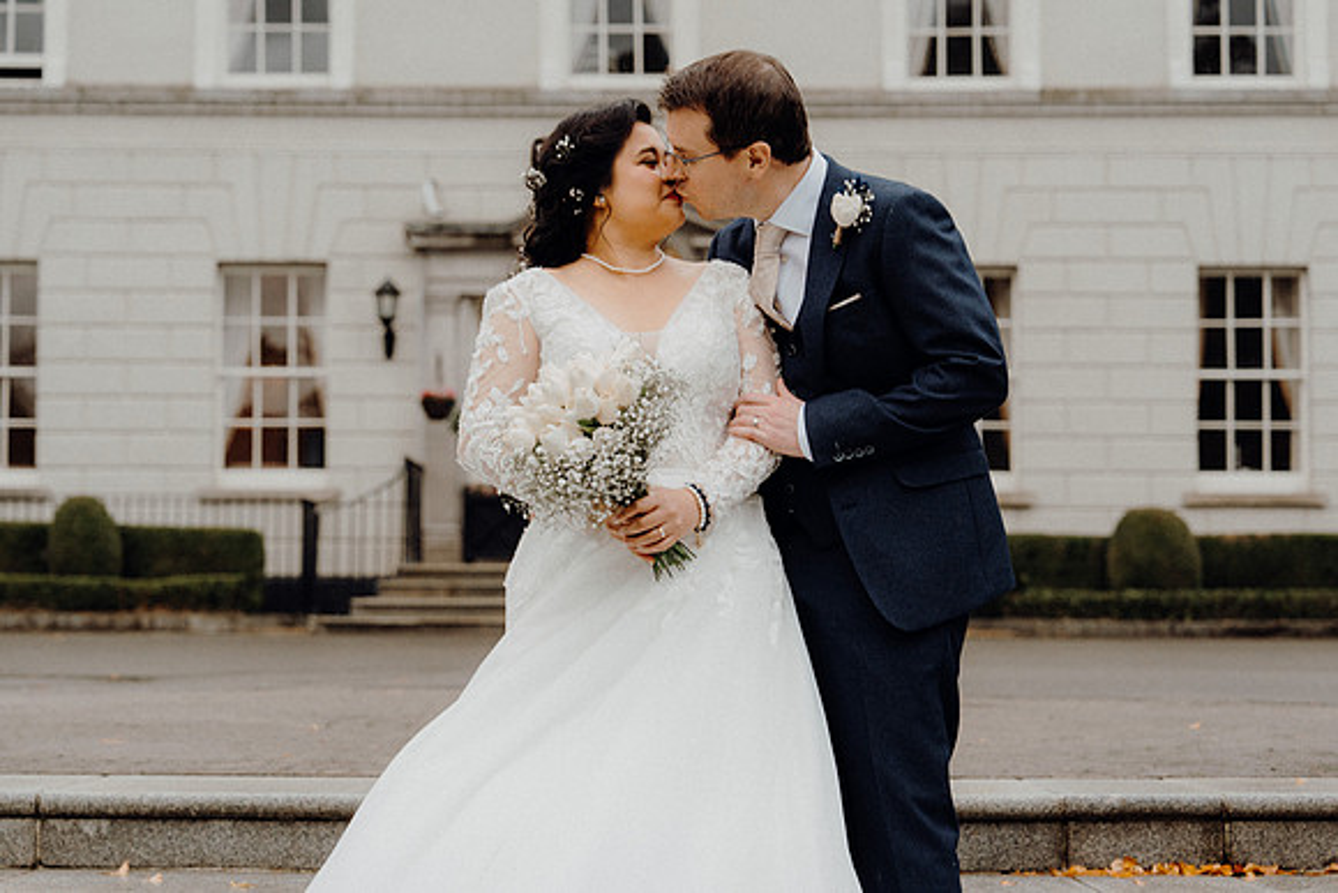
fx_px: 2676
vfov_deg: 18.9
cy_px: 446
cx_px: 669
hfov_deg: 28.1
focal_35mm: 72
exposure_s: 1/160
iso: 500
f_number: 3.5
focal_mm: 70
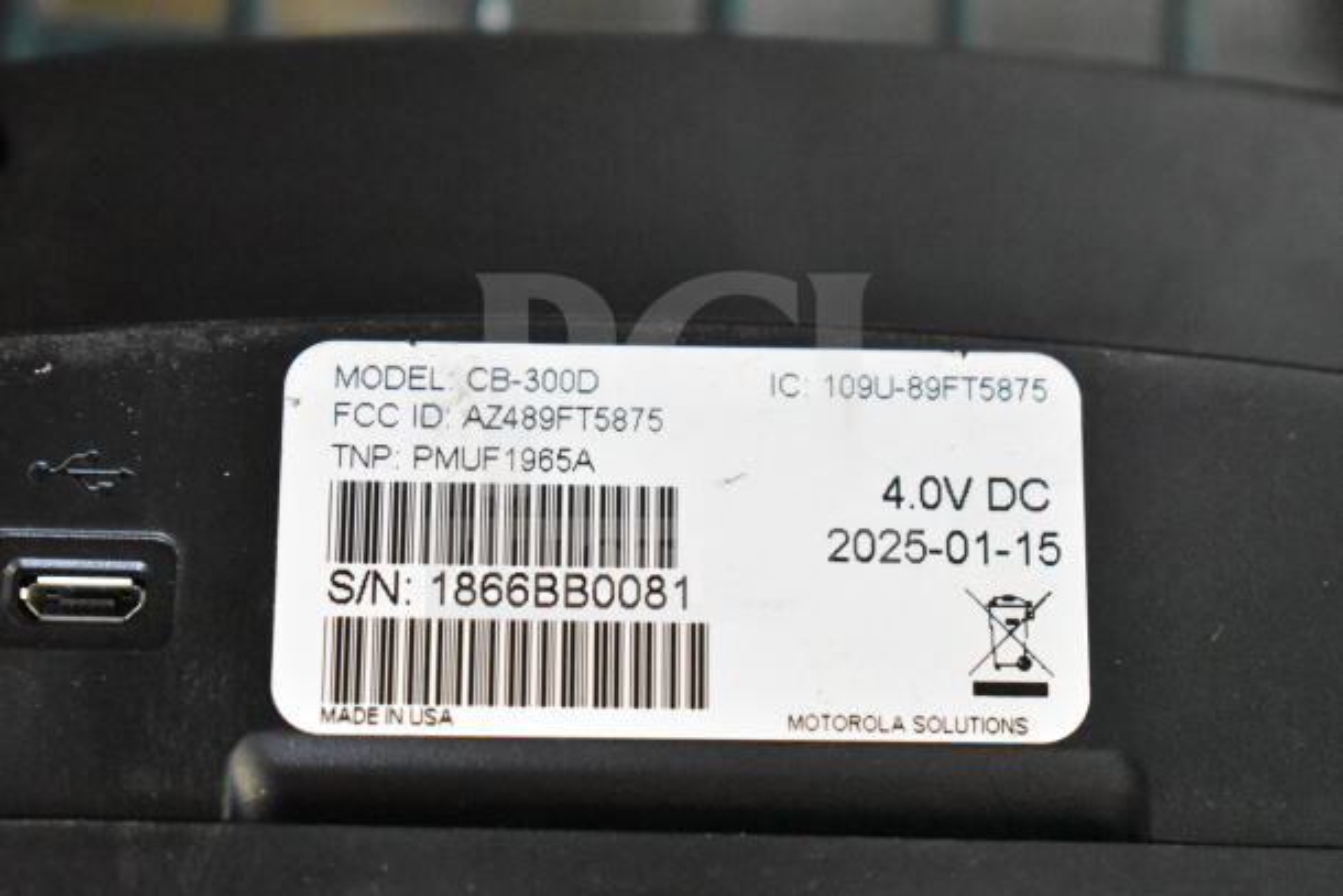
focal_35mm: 82
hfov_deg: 24.6
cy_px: 448
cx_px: 672
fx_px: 3078
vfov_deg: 16.6
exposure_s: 1/100
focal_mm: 55
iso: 11400
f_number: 5.6
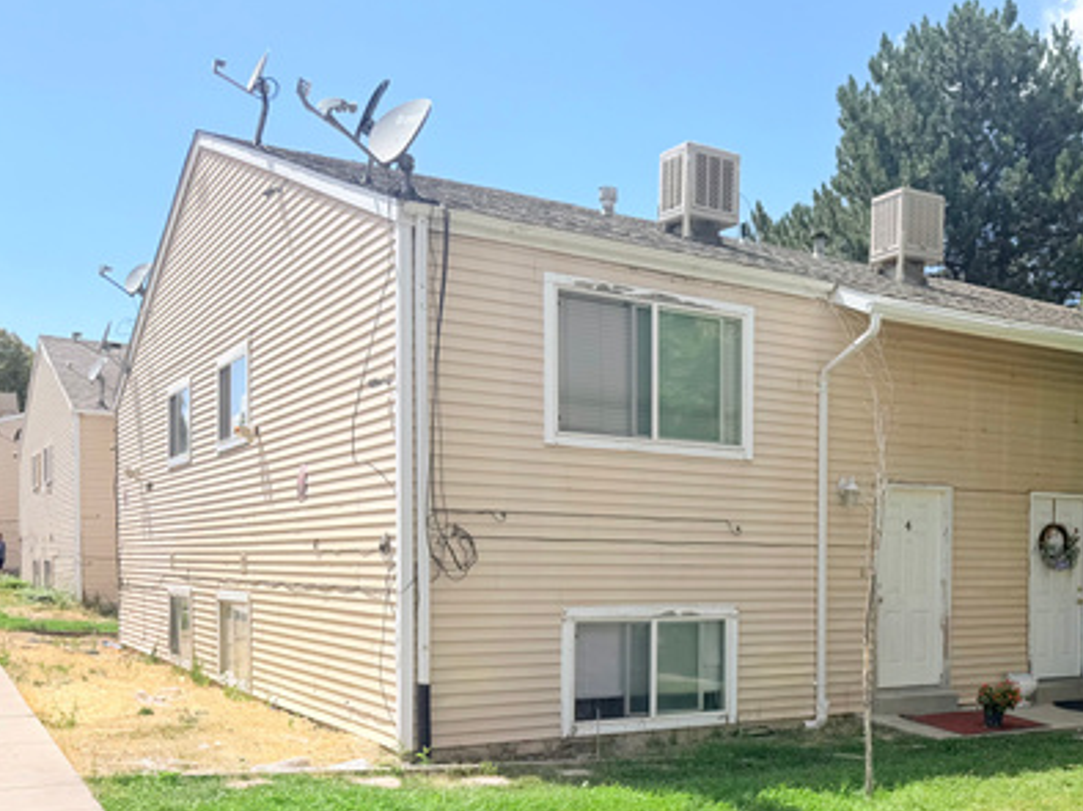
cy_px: 602
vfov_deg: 36.0
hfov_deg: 45.6
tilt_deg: -1.8
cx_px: 858
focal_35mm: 39
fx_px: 1219
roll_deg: -0.9
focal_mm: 6.76
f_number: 1.78
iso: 80
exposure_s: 1/4673
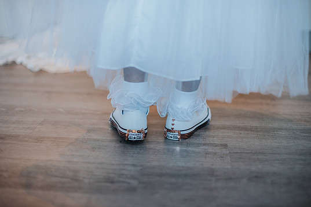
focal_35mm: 54
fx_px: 466
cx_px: 154
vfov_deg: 25.1
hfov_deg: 36.9
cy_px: 107
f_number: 1.8
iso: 640
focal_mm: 50
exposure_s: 1/320
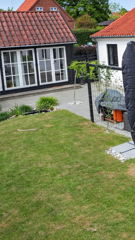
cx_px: 206
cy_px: 62
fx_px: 299
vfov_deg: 42.4
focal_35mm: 47
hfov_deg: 21.2
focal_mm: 17
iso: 400
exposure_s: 1/400
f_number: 8
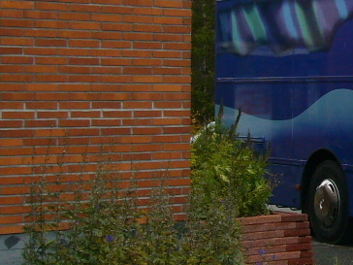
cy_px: 75
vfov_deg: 12.0
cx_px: 518
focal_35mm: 123
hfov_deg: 14.9
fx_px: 1254
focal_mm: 5.8
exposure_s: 1/320
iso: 80
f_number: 2.8
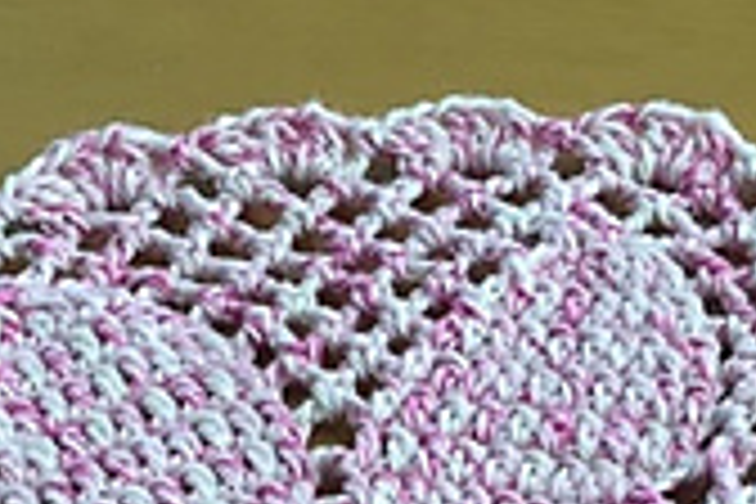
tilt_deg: -54.1
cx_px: 342
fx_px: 2415
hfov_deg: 17.8
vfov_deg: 10.8
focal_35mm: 115
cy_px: 1035
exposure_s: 1/40
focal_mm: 4.15
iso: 32
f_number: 2.2
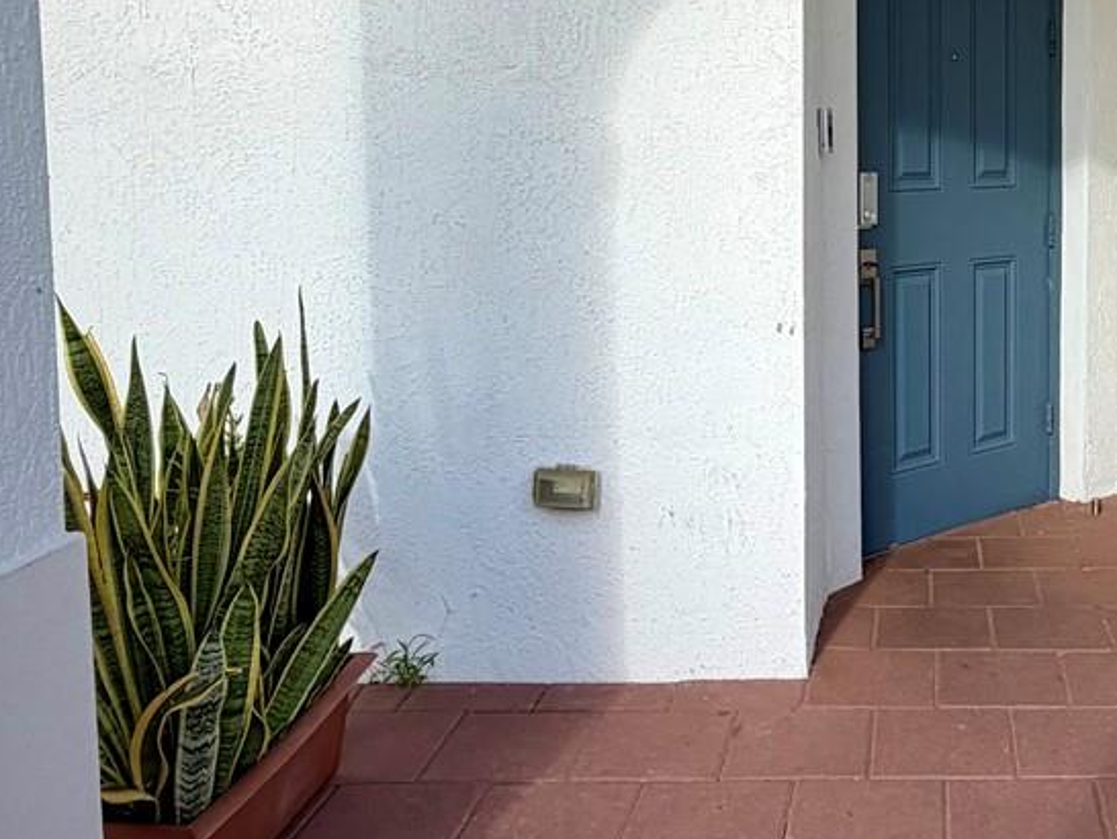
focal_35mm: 41
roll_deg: -0.3
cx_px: 984
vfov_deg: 34.7
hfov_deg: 42.4
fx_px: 1324
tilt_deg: -4.6
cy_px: 258
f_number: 2.2
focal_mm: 2.22
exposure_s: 1/625
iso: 40
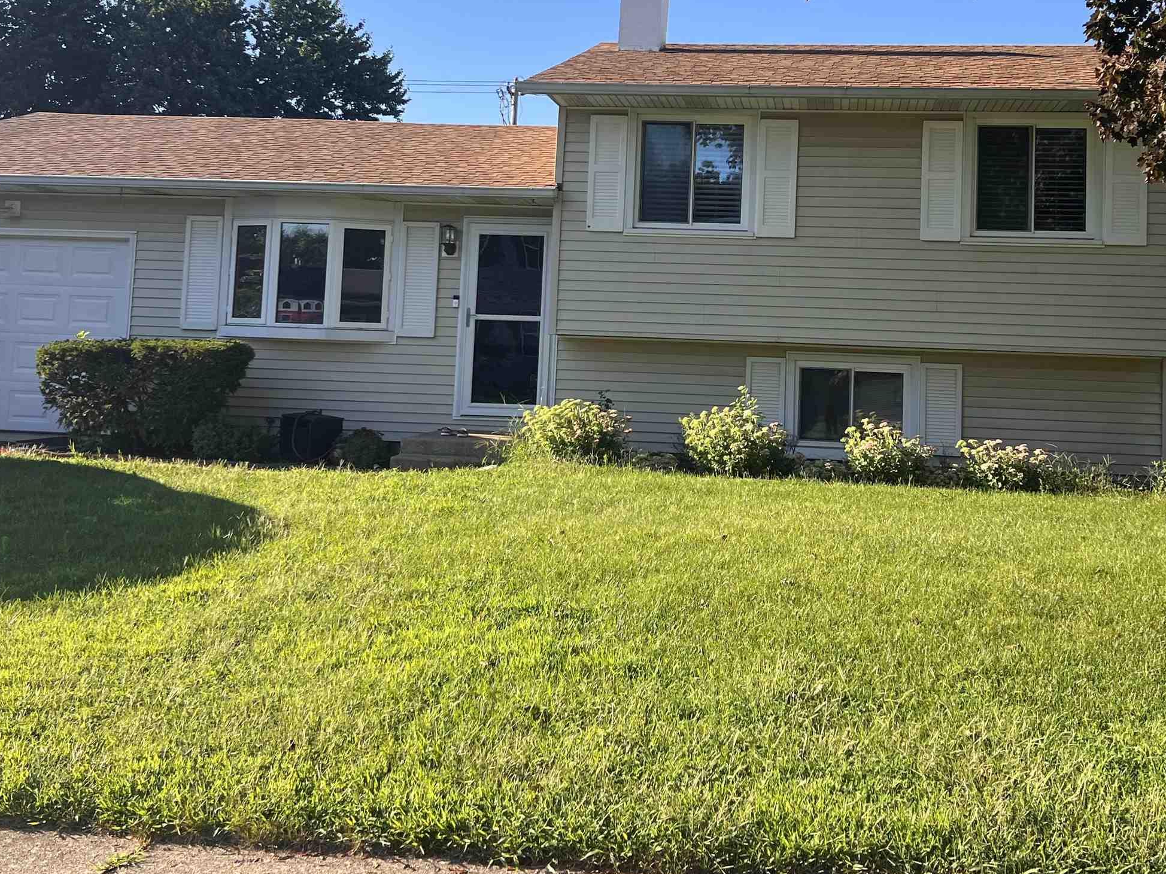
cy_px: 247
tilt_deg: +3.3
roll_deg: -2.6
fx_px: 1381
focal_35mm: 41
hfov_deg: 45.6
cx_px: 671
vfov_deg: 34.6
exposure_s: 1/1468
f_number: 1.5
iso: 50
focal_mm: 5.7
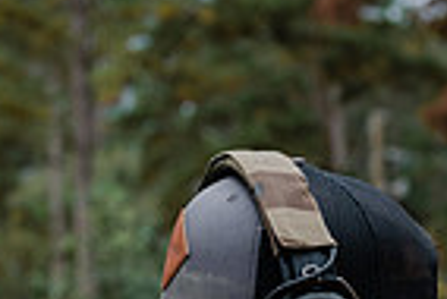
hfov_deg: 9.8
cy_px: 483
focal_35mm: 204
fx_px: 2536
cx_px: 614
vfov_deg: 6.6
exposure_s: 1/400
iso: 320
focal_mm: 50
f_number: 4
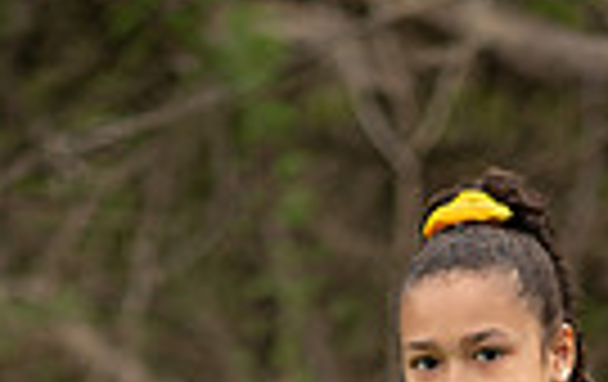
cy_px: 944
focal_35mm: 288
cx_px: 471
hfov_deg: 7.3
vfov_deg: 4.5
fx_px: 4782
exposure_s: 1/500
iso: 100
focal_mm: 85
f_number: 1.8
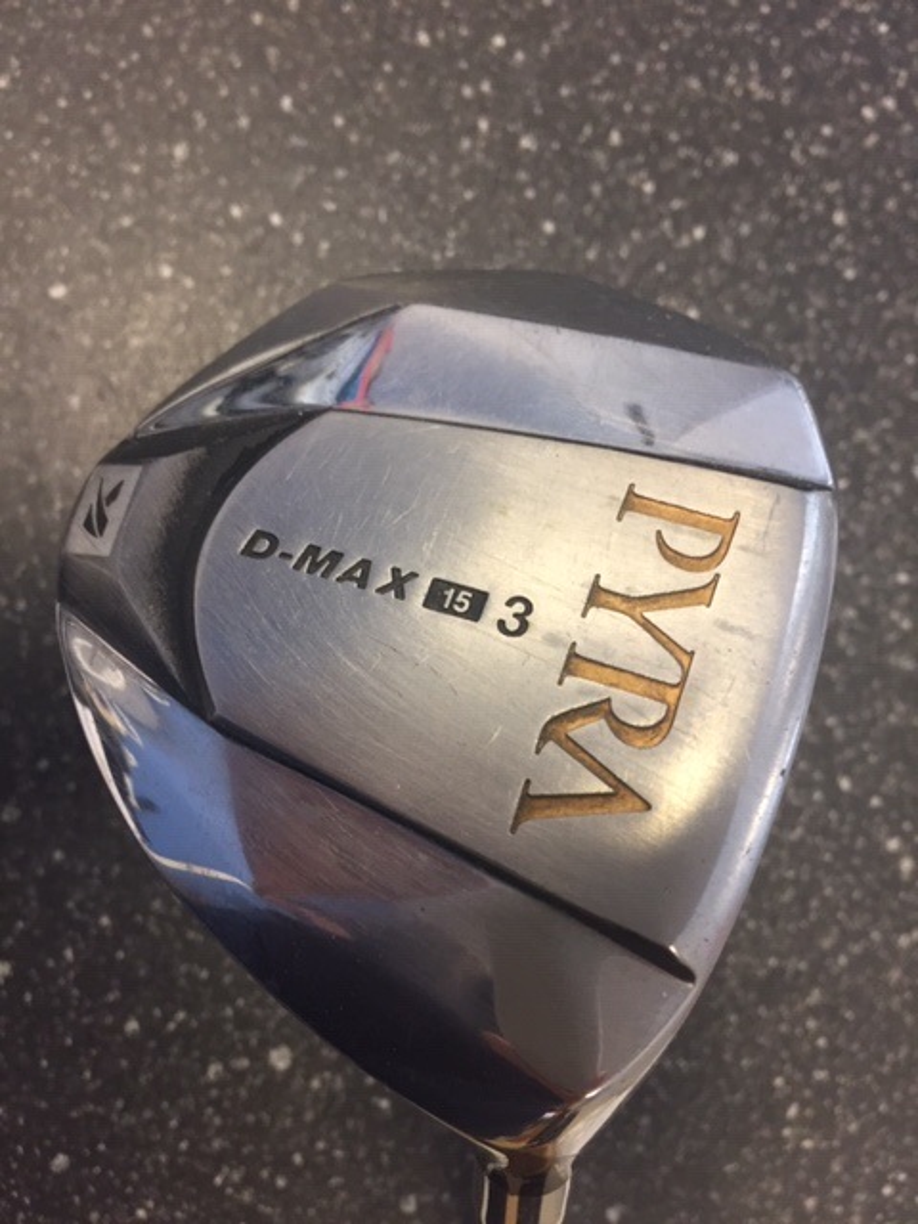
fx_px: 1025
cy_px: 612
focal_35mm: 29
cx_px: 459
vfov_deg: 61.7
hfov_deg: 48.2
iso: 125
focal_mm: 4.15
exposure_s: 1/33
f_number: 2.2
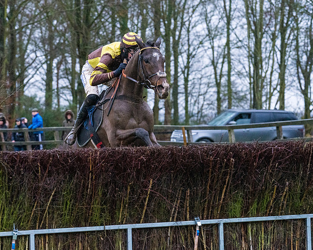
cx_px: 128
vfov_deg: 8.6
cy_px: 103
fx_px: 1669
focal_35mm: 180
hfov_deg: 10.7
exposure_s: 1/640
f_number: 5
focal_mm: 135
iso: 5000
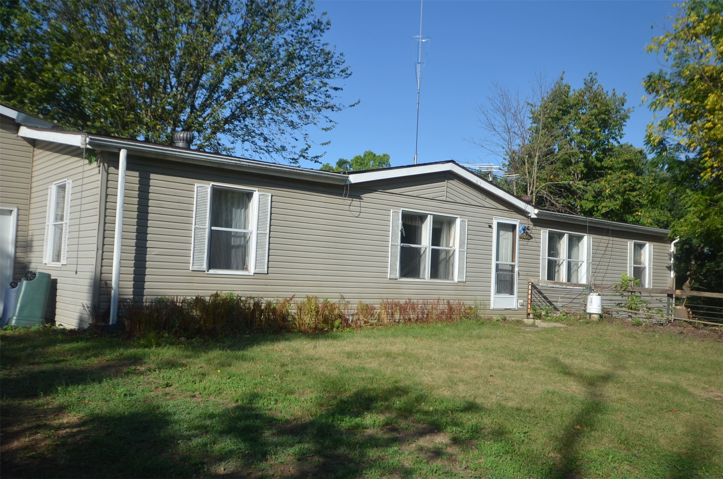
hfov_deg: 57.3
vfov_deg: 39.8
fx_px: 661
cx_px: 362
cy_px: 240
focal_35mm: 33
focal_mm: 22
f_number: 4.5
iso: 400
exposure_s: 1/3200
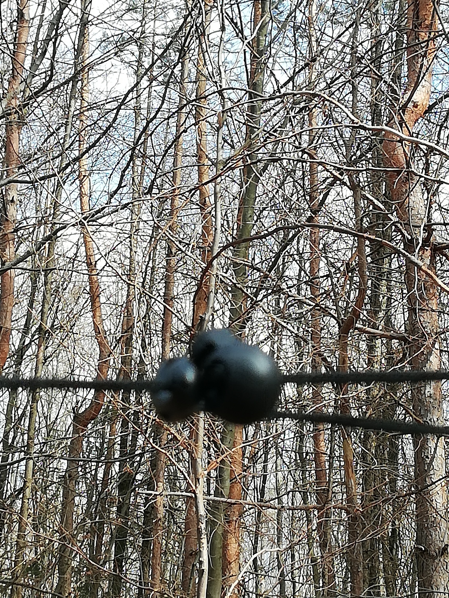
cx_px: 224
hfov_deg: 14.5
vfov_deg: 19.3
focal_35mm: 102
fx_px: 1764
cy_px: 299
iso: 50
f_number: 2.2
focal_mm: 3.81
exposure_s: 1/181
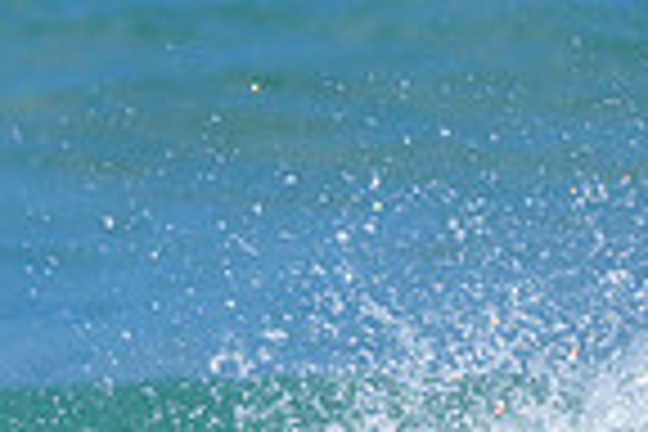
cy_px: 658
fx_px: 79446
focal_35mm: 4414
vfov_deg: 0.3
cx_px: 791
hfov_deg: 0.5
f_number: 6.3
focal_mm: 800
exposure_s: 1/2000
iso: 280
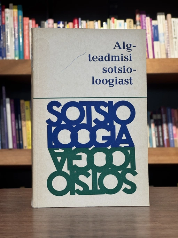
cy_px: 119
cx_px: 89
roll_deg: +0.1
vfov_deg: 25.3
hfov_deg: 19.1
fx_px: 528
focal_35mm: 77
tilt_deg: +1.8
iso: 125
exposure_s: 1/99
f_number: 2.8
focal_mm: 9
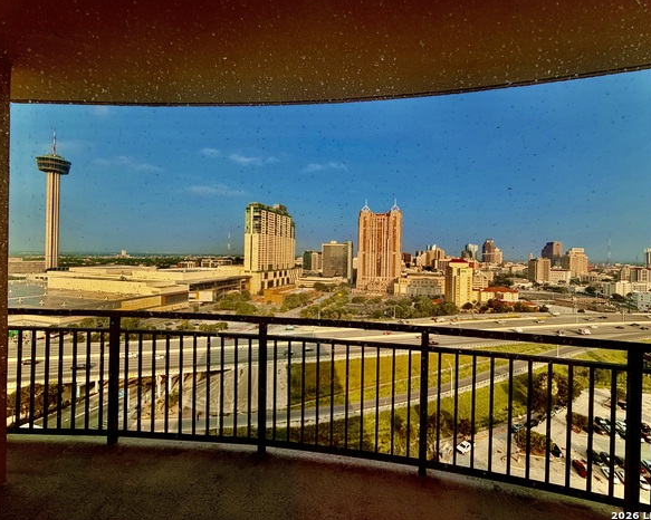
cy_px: 254
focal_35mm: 15
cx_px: 343
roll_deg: -1.6
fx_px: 289
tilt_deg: -0.3
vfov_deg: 84.0
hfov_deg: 96.7
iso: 40
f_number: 2.2
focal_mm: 2.22
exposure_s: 1/770
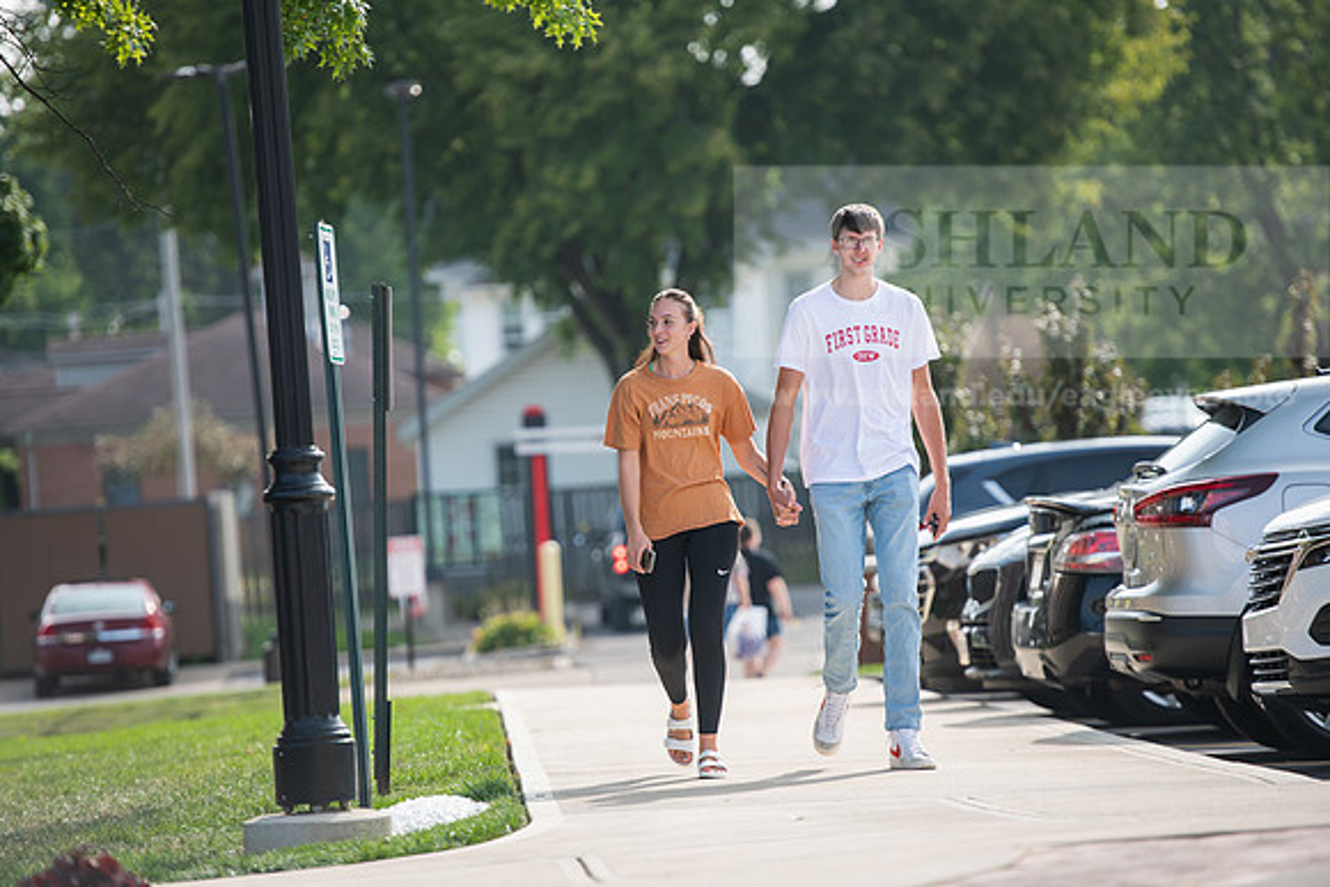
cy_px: 444
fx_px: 6836
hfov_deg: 11.1
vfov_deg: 7.4
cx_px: 665
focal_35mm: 185
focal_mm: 185
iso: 80
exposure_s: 1/500
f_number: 3.2
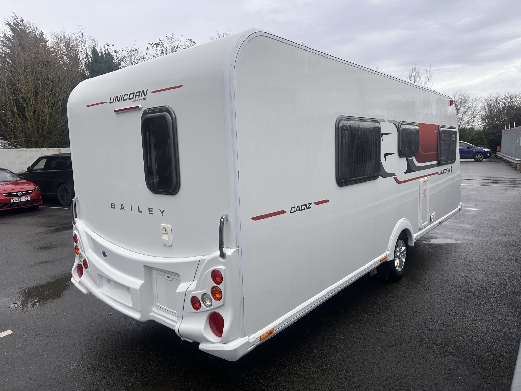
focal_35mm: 24
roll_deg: +2.5
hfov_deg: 71.6
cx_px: 260
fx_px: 361
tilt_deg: -6.3
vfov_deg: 56.8
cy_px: 196
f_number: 1.78
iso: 80
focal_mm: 6.86
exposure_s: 1/1171
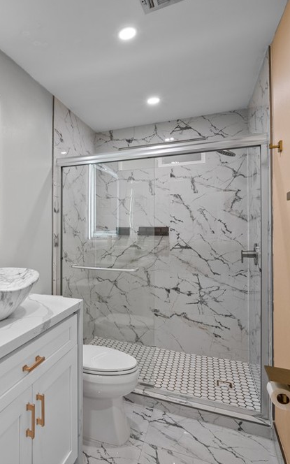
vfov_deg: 79.6
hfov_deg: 50.2
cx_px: 41
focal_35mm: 22
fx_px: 278
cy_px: 226
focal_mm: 14
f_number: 9
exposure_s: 1/5
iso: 250
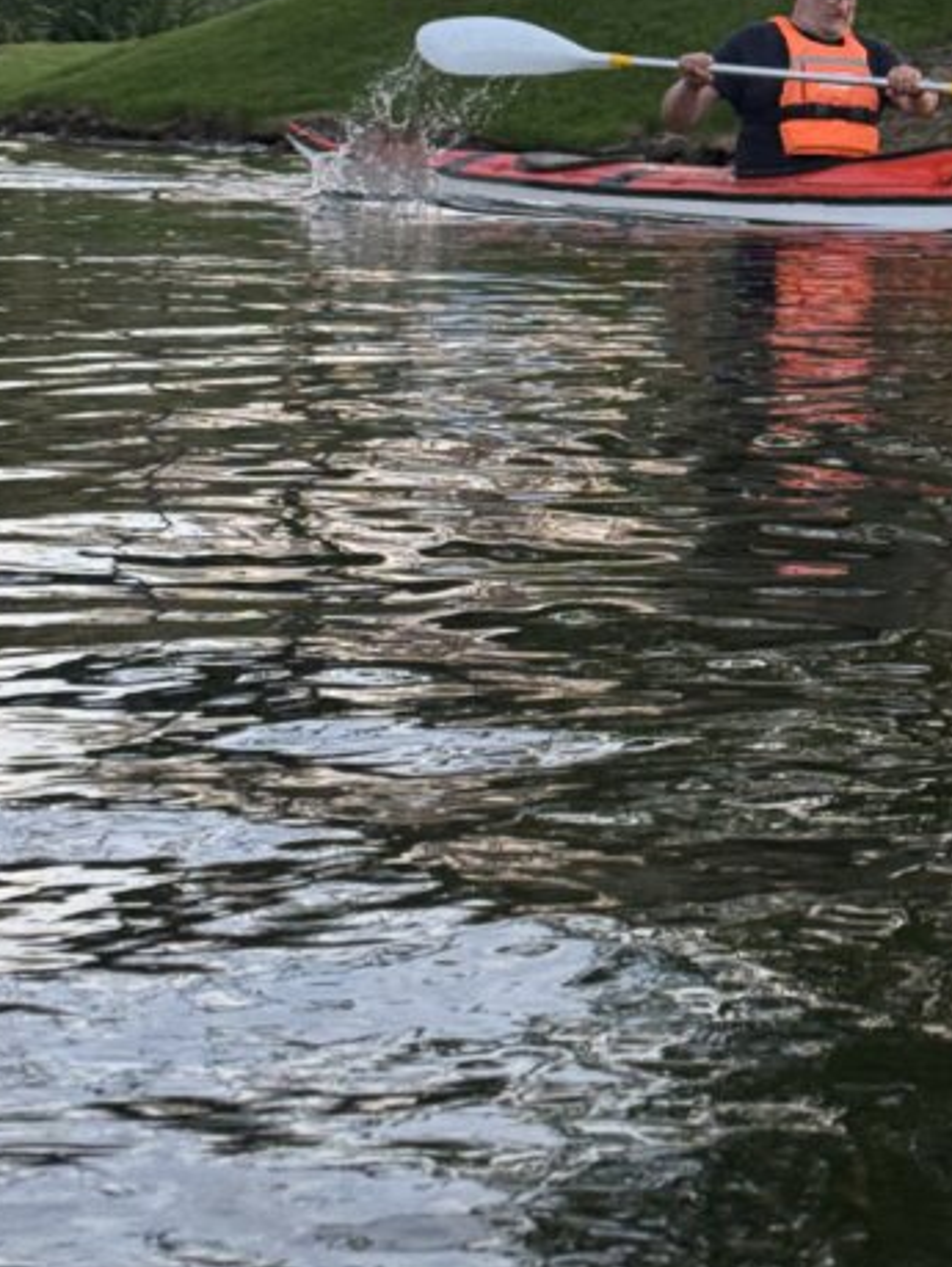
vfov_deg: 18.0
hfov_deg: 13.7
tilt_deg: -0.3
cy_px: 88
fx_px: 3918
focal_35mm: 107
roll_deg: -1.6
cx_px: 952
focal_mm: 6.76
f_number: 1.78
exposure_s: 1/121
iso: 64
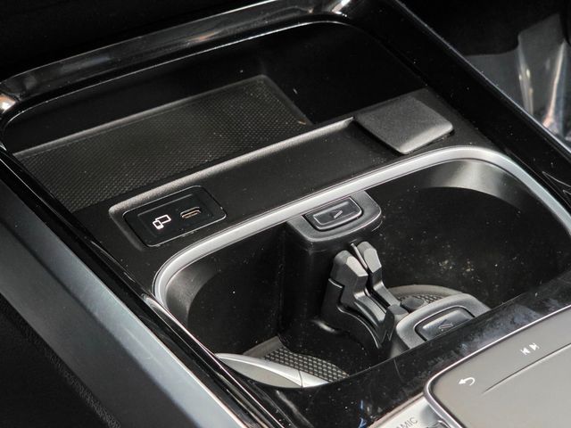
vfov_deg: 21.3
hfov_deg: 28.2
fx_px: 1138
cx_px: 286
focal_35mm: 69
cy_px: 214
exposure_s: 1/30
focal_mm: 7
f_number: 2.4
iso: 1250
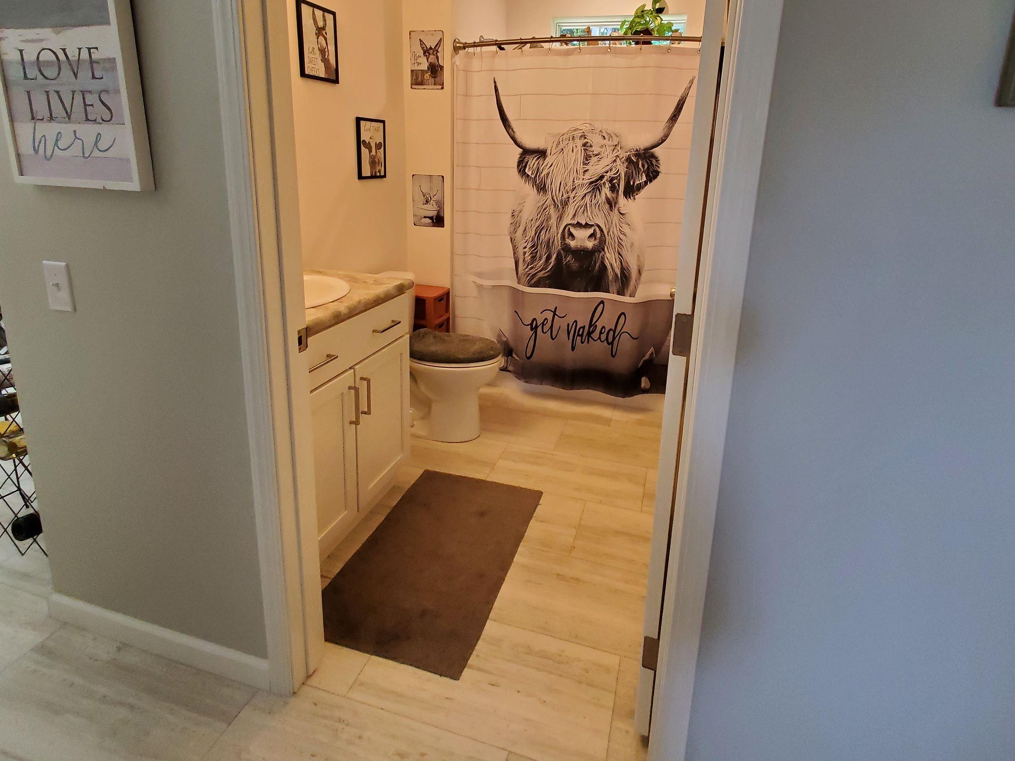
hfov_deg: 91.0
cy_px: 272
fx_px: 498
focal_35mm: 17
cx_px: 531
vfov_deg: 73.1
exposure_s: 1/60
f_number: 2.2
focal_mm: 1.8
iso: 320
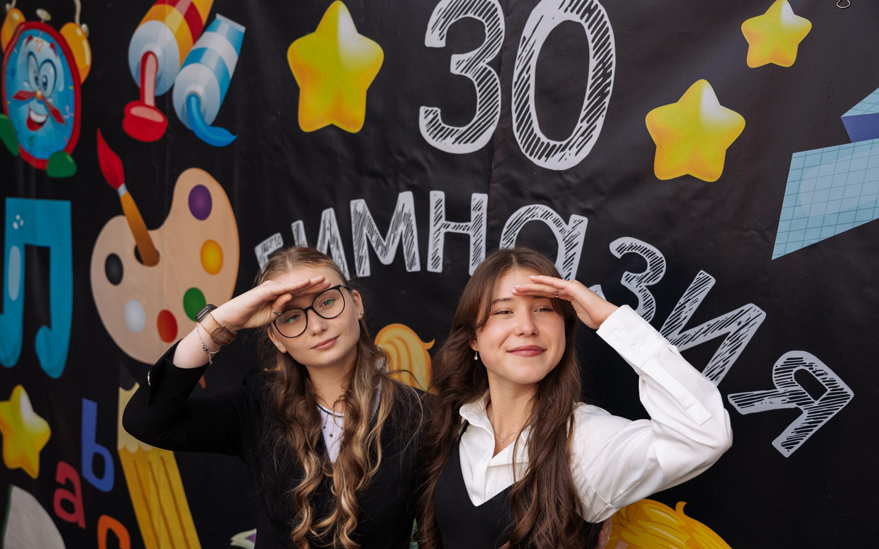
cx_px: 431
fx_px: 910
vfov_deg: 33.6
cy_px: 297
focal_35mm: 38
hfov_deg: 51.5
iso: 100
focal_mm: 36
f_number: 3.5
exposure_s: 1/200
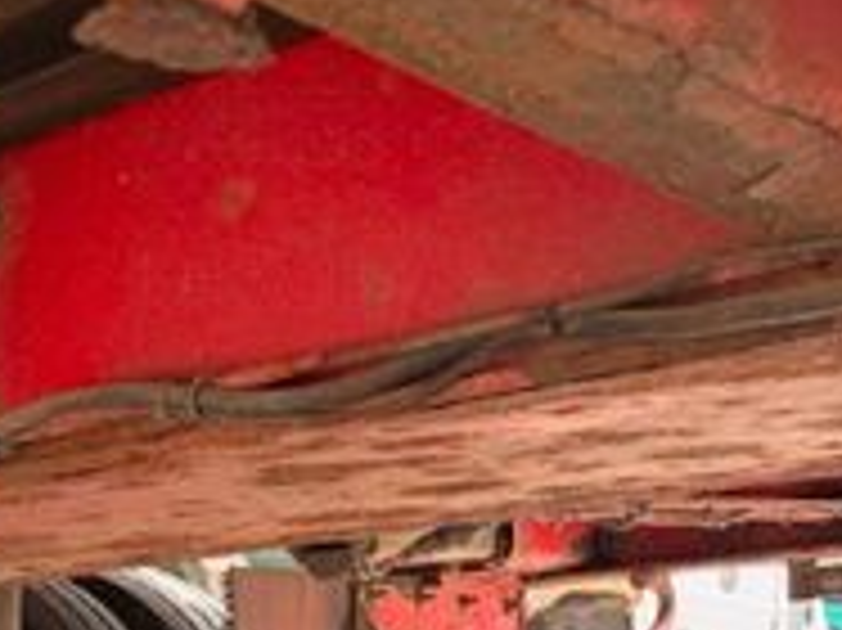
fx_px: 1872
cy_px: 958
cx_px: -446
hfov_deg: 21.1
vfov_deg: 17.2
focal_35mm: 77
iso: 100
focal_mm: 6.76
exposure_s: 1/507
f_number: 1.78
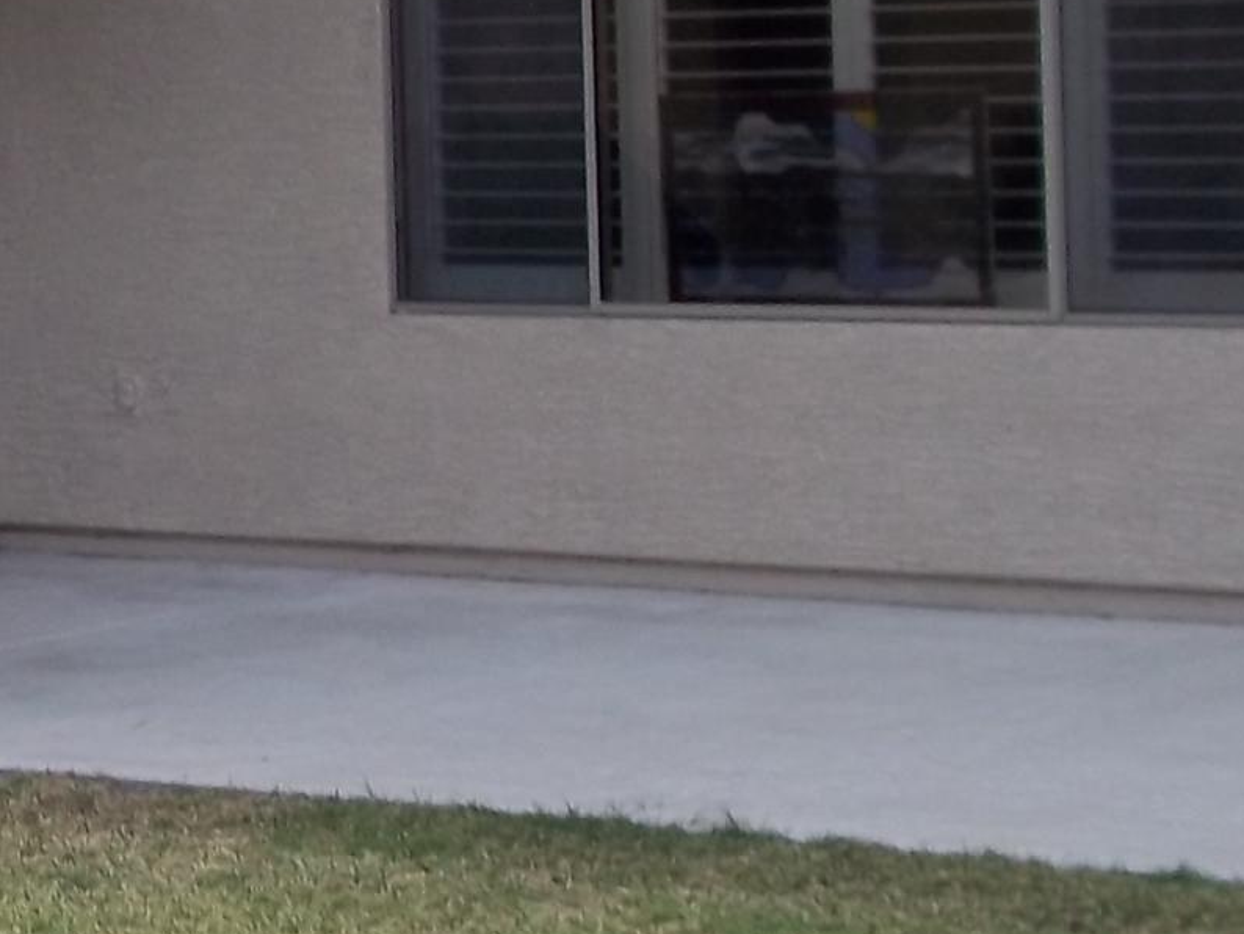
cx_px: -910
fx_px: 4889
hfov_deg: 13.2
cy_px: 136
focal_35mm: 136
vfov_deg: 10.9
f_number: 8
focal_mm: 6.5
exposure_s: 1/160
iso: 80
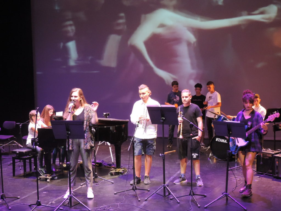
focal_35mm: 50
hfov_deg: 38.2
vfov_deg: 29.1
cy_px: 106
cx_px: 140
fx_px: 406
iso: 800
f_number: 3.6
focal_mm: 8.9
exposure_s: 1/13
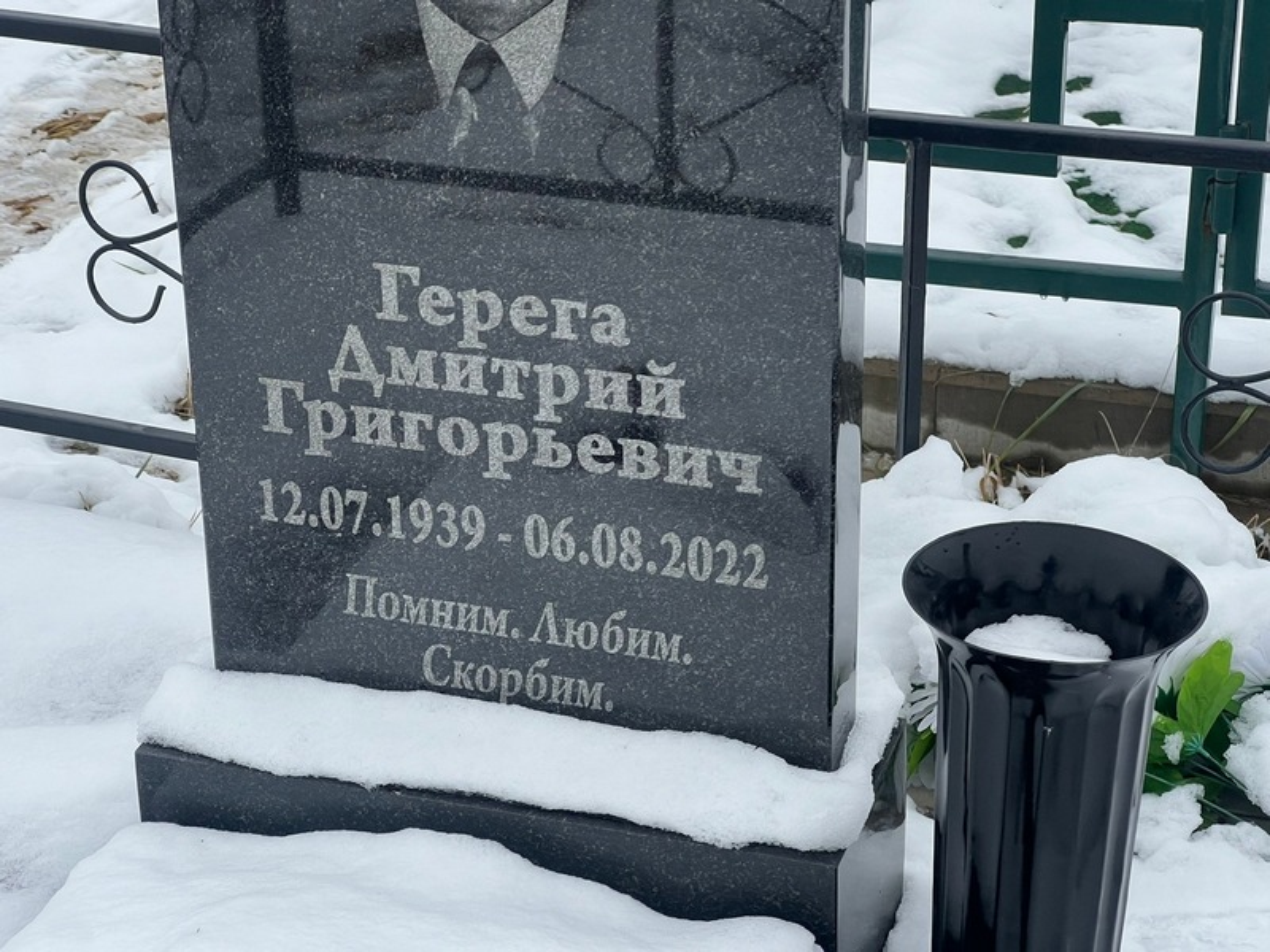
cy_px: 476
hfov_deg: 25.3
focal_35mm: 77
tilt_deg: -27.2
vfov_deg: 19.1
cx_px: 635
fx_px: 2825
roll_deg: +1.6
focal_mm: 9
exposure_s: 1/99
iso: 40
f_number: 2.8
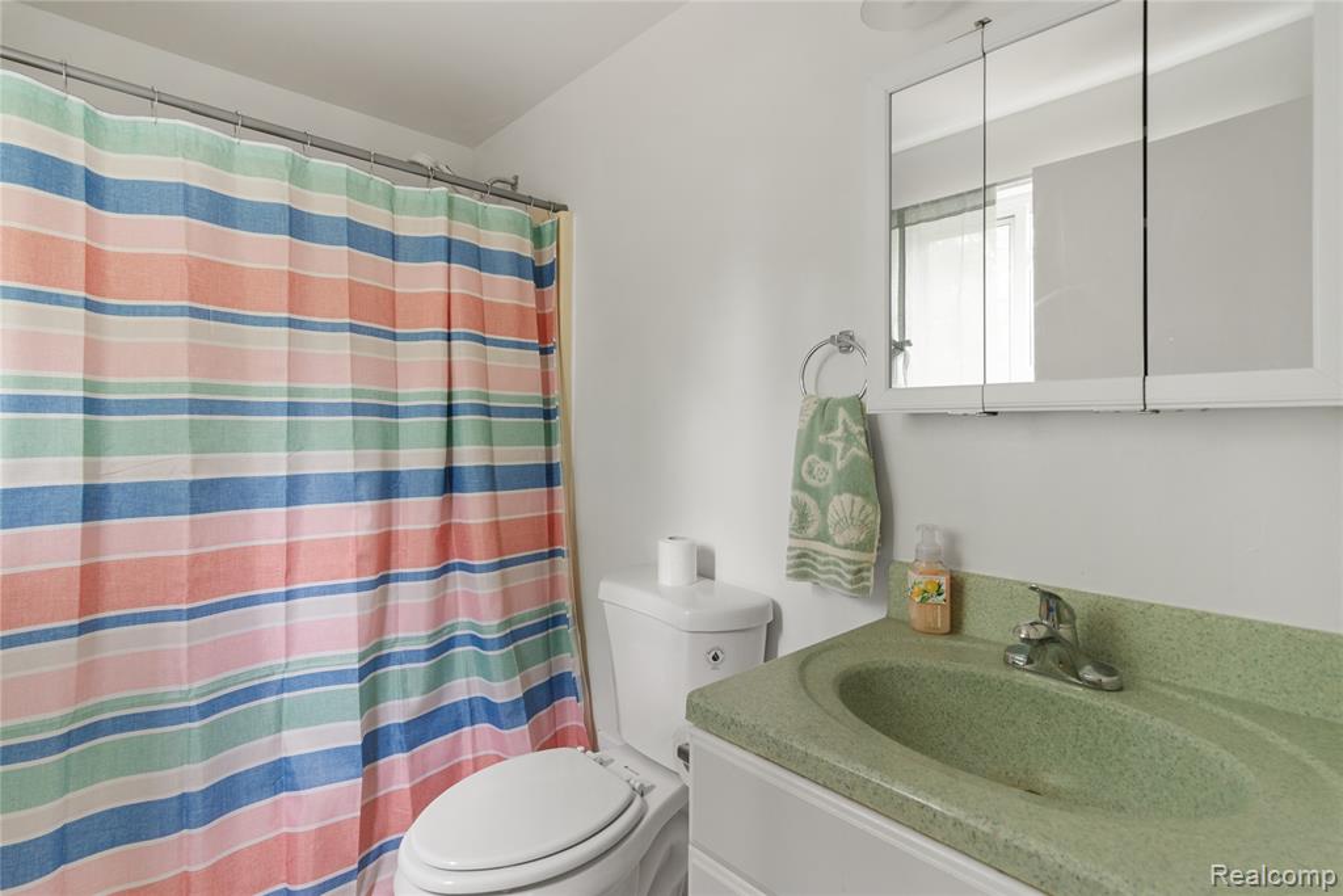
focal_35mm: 17
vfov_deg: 70.5
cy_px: 448
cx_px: 672
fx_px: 634
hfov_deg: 93.3
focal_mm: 17
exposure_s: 1/8
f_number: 9
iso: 400
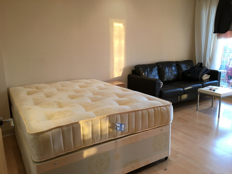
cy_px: 87
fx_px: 194
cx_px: 116
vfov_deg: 48.2
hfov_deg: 61.7
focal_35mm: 29
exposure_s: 1/33
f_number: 2.2
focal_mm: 4.15
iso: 50
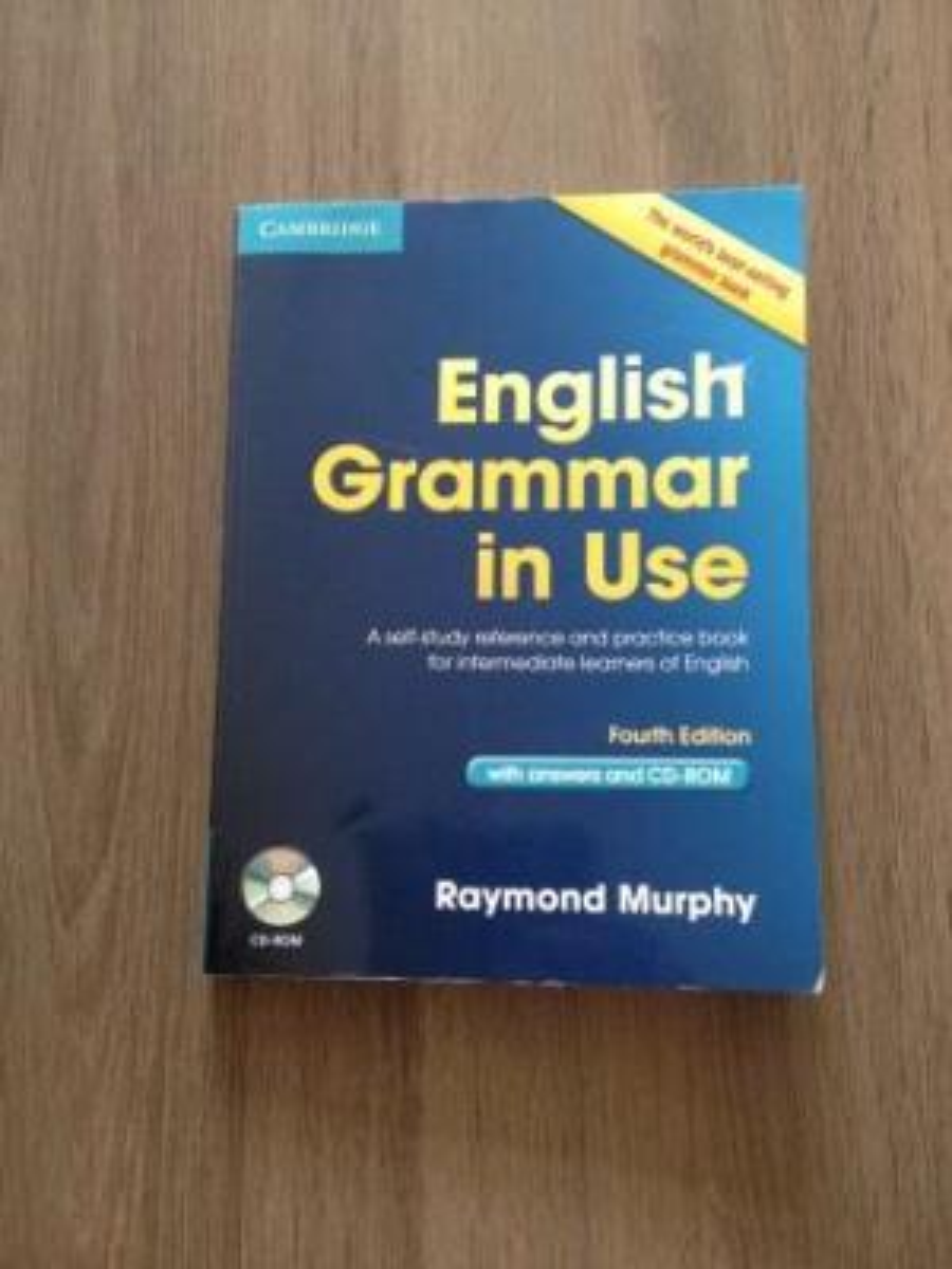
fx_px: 1283
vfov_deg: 52.6
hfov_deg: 40.7
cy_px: 634
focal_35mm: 35
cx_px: 476
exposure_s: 1/20
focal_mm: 4.28
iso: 125
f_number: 2.4
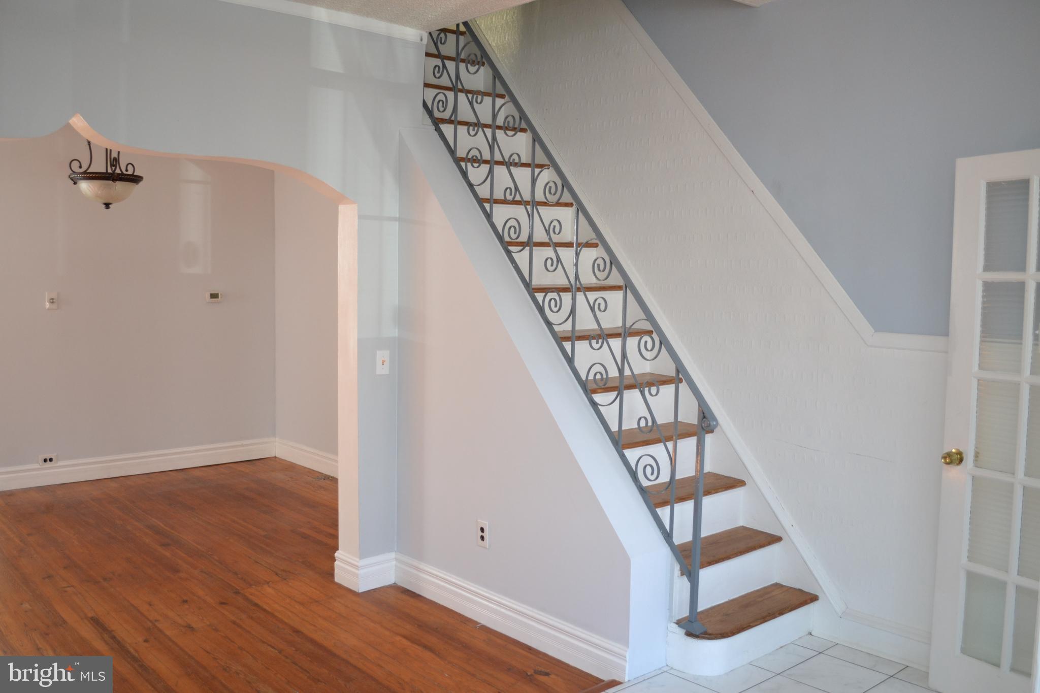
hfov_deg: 57.2
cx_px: 520
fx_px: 953
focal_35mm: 33
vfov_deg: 40.0
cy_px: 346
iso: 560
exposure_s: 1/60
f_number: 3.8
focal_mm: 22
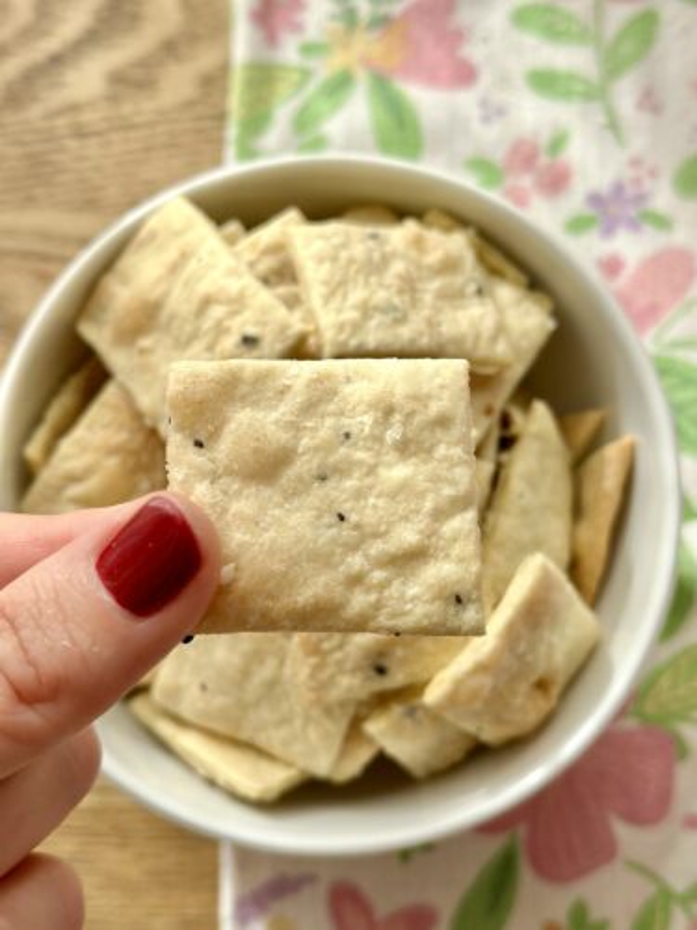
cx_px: 348
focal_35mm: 48
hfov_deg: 30.3
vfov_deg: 39.7
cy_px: 465
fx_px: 1289
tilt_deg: -83.3
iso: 80
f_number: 1.78
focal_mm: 6.86
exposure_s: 1/1517
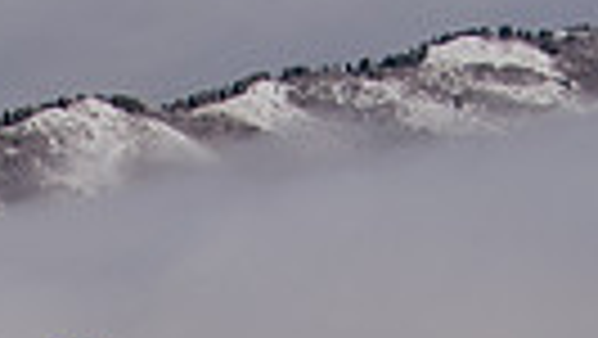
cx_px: 56
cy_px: 1082
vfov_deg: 3.6
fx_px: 5188
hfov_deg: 6.6
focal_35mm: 327
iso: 200
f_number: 5.6
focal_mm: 34
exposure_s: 1/4000
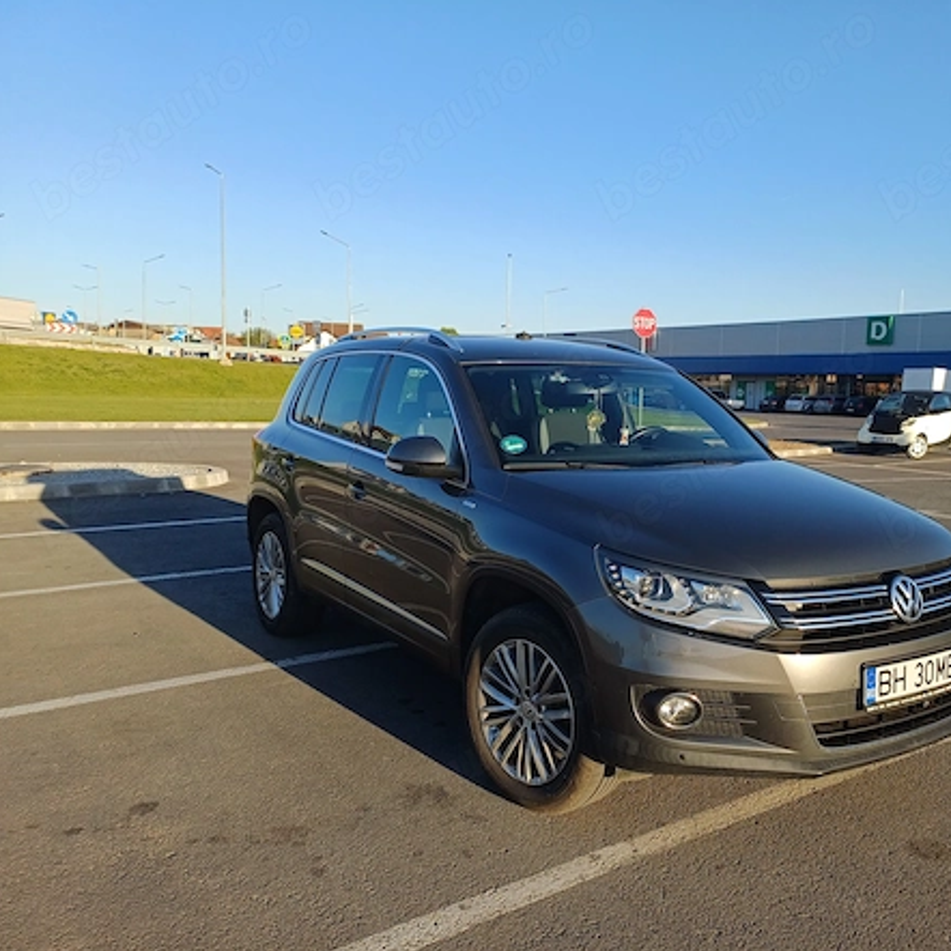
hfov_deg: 53.1
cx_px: 622
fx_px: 932
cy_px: 471
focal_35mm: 30
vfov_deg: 54.0
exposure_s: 1/601
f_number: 1.8
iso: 50
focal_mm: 4.65
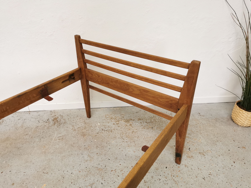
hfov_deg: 65.3
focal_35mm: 27
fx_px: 196
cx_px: 126
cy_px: 94
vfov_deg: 51.4
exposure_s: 1/50
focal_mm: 5.58
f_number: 1.8
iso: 200
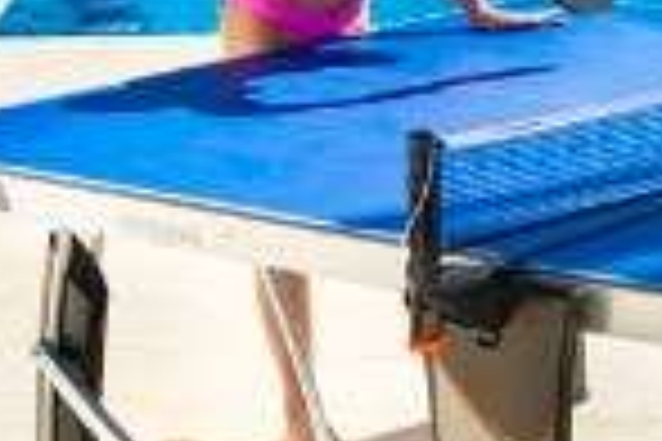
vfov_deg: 10.6
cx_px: 973
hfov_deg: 15.3
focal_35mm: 124
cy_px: -259
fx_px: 2280
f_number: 4.5
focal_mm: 38
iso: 200
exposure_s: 1/1600
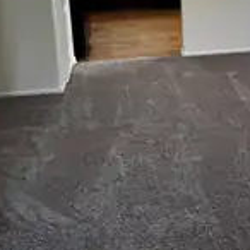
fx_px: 474
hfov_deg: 28.4
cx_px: 226
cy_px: 26
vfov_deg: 28.4
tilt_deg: -12.4
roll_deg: +0.1
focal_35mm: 58
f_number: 1.78
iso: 125
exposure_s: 1/121
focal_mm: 6.76
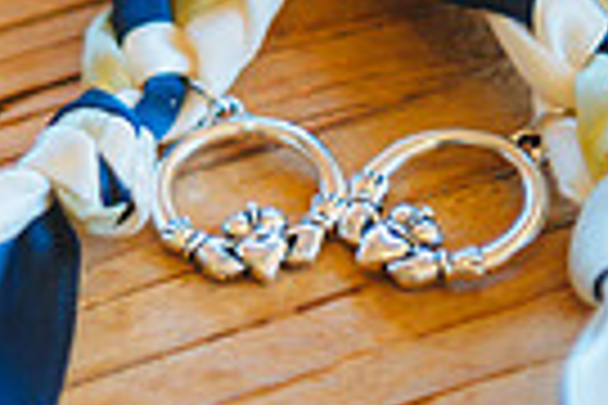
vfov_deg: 5.5
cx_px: -329
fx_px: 4222
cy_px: 364
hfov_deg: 8.1
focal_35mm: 250
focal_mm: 58
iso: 2000
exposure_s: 1/320
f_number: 3.2
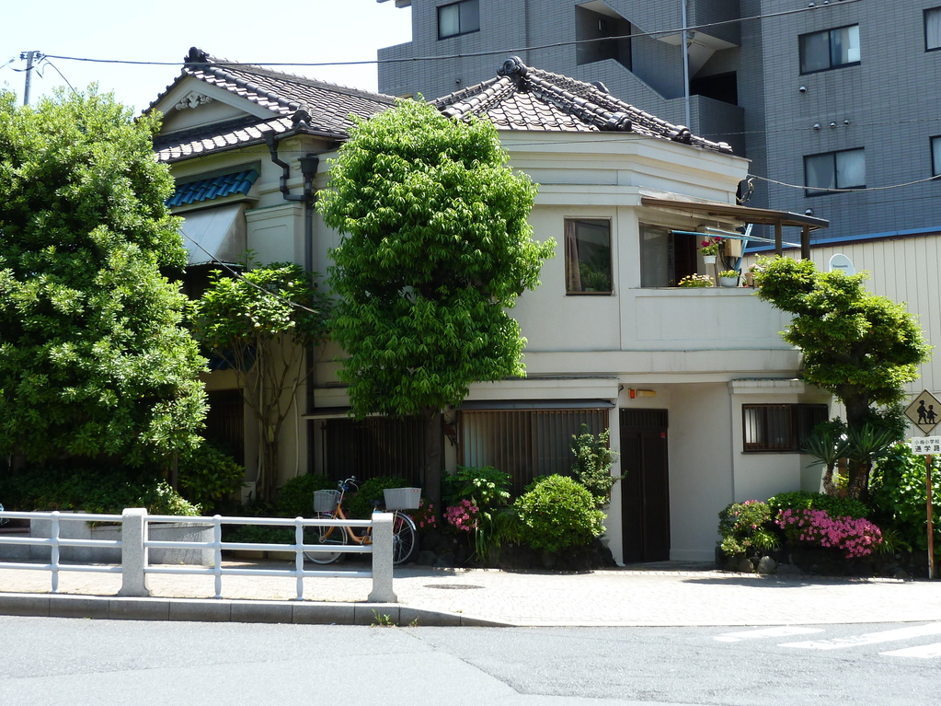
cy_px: 331
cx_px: 477
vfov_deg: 24.0
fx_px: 1658
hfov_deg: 31.7
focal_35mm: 61
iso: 80
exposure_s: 1/200
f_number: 3.8
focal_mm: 8.5
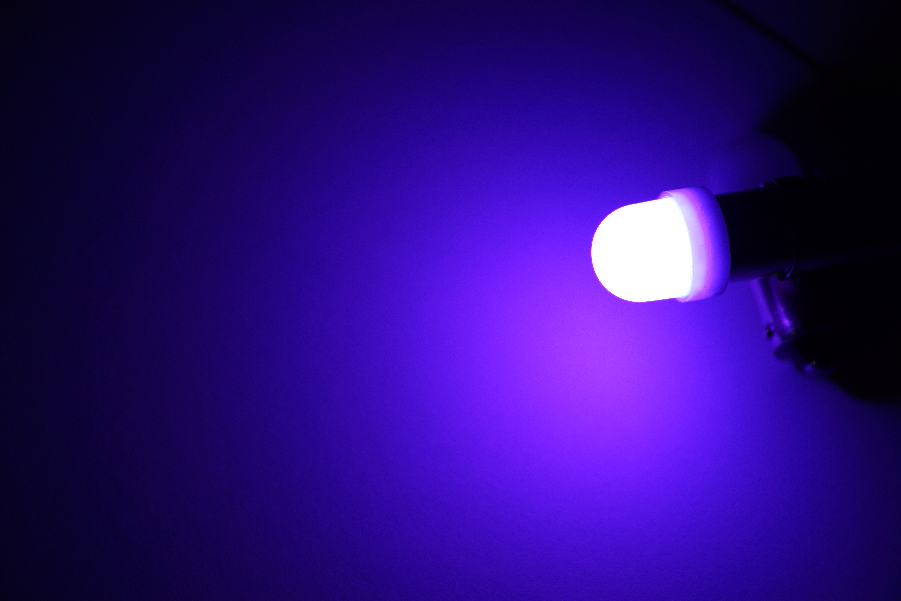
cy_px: 300
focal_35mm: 202
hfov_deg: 10.2
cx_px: 450
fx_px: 5068
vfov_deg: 6.8
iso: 100
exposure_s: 1/80
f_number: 5.6
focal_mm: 135
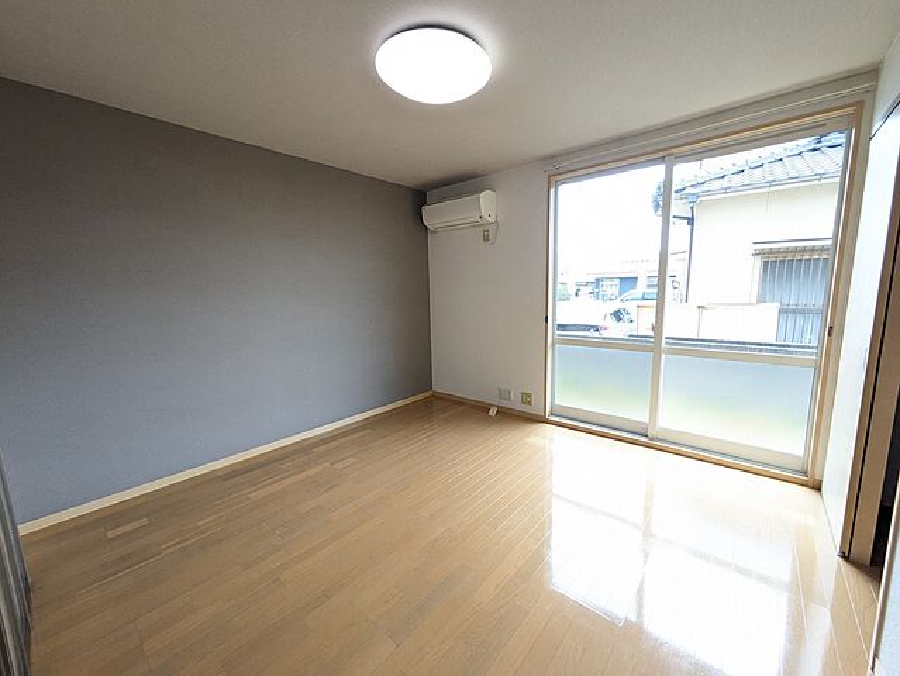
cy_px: 338
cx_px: 450
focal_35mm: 14
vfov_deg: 85.7
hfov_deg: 102.0
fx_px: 364
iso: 133
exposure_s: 1/120
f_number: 2.2
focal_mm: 1.83
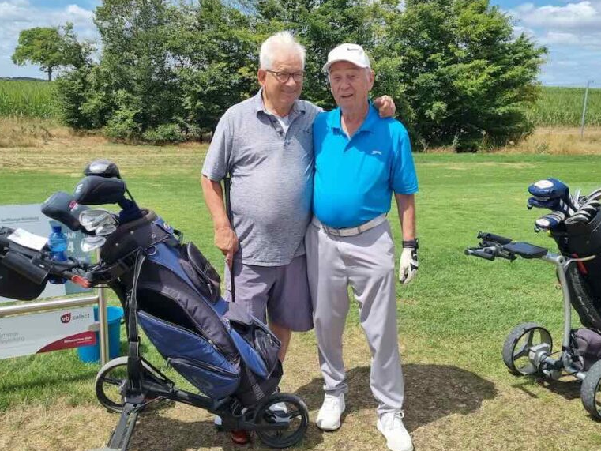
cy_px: 233
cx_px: 294
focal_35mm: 35
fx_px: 608
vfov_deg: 40.7
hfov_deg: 52.6
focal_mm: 5.4
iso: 50
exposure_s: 1/2888
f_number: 1.8
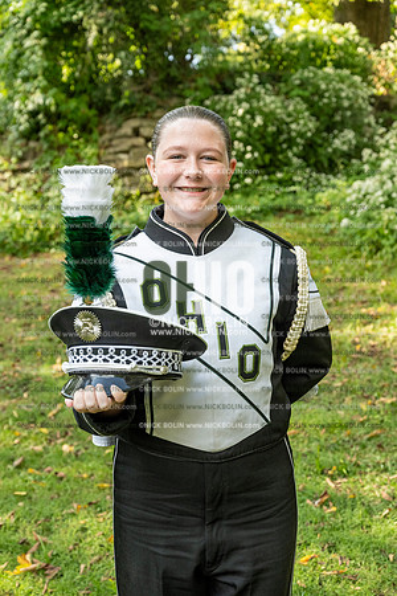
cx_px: 198
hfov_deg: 24.2
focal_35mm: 56
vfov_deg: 35.6
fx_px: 926
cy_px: 298
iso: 1000
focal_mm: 56
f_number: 5.6
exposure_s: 1/640
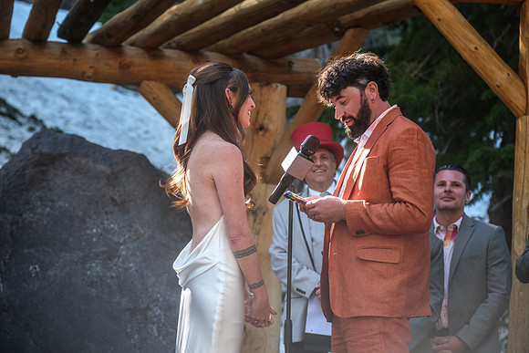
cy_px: 176
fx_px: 1778
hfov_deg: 16.9
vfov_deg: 11.3
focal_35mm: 121
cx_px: 264
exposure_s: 1/200
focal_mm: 80.4
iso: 400
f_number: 3.6
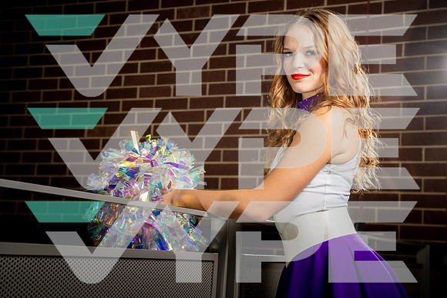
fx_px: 832
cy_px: 149
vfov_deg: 20.3
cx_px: 224
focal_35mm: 67
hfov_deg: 30.1
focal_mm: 67
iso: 400
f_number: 7.1
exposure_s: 1/250
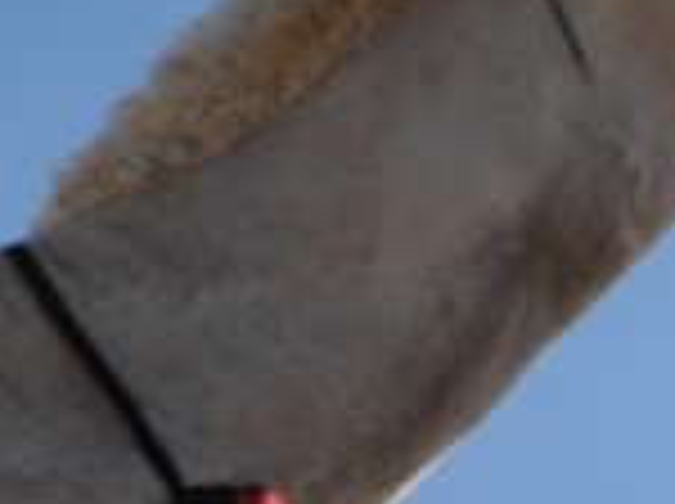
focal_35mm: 173
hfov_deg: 10.3
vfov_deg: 8.3
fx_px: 3368
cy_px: 788
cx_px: -788
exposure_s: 1/320
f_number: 14
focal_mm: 18
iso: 200
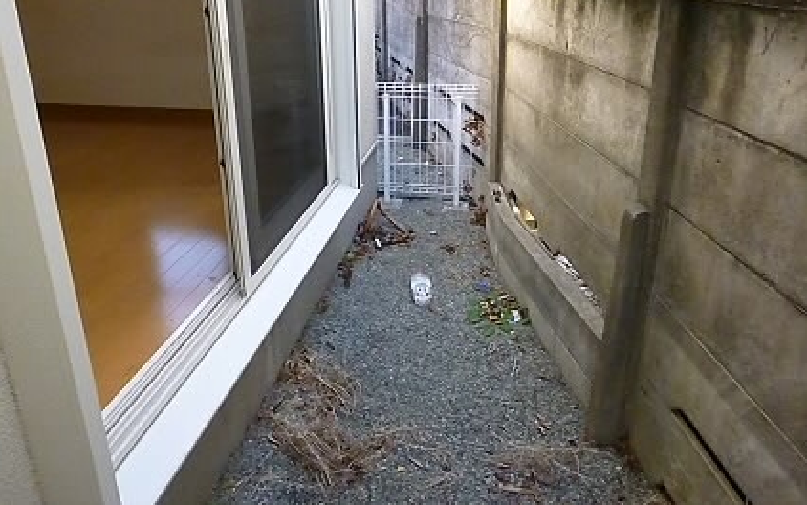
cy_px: 198
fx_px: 594
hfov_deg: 68.4
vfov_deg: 45.8
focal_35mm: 27
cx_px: 409
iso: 1600
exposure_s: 1/640
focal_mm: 4.5
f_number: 3.1
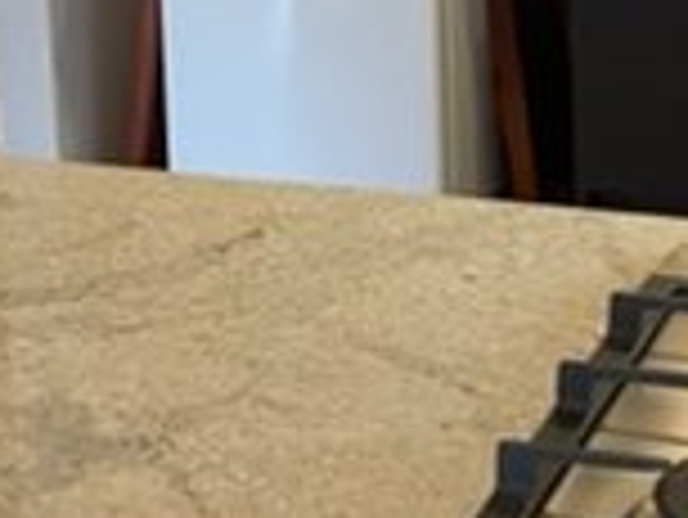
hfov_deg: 17.9
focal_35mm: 108
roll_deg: +1.9
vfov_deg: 13.1
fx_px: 2148
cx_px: 609
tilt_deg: -9.7
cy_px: -198
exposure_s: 1/60
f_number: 1.6
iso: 200
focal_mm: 4.2
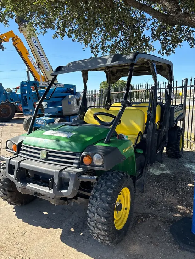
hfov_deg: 53.1
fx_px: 195
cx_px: 98
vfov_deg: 67.3
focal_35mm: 26
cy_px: 130
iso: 50
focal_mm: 5.96
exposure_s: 1/1115
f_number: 1.6
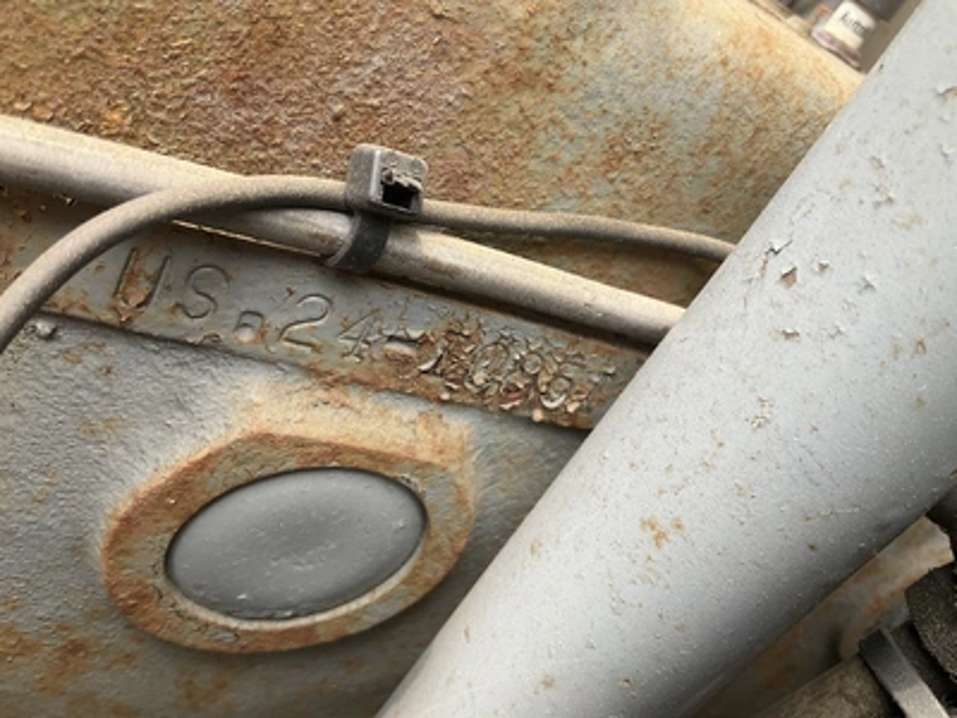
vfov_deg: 48.2
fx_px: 802
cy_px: 359
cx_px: 478
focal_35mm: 29
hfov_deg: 61.7
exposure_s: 1/122
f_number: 1.8
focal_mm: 3
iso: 32
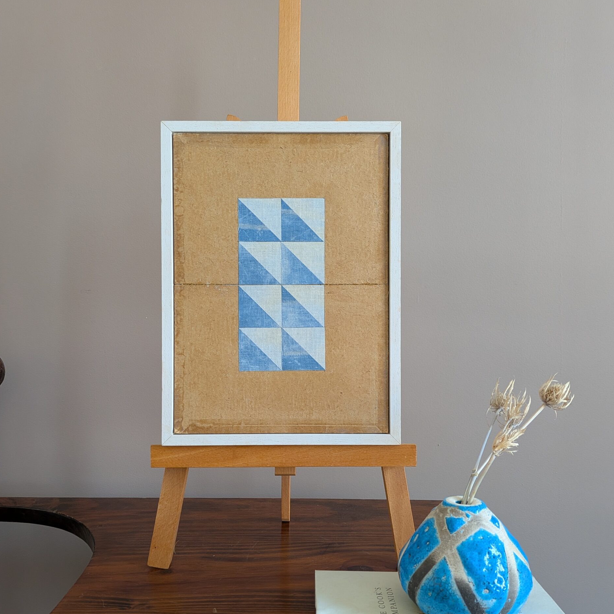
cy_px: 357
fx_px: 582
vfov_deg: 55.4
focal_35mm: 29
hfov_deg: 55.6
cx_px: 311
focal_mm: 4.53
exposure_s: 1/31.4
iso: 57
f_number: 1.7
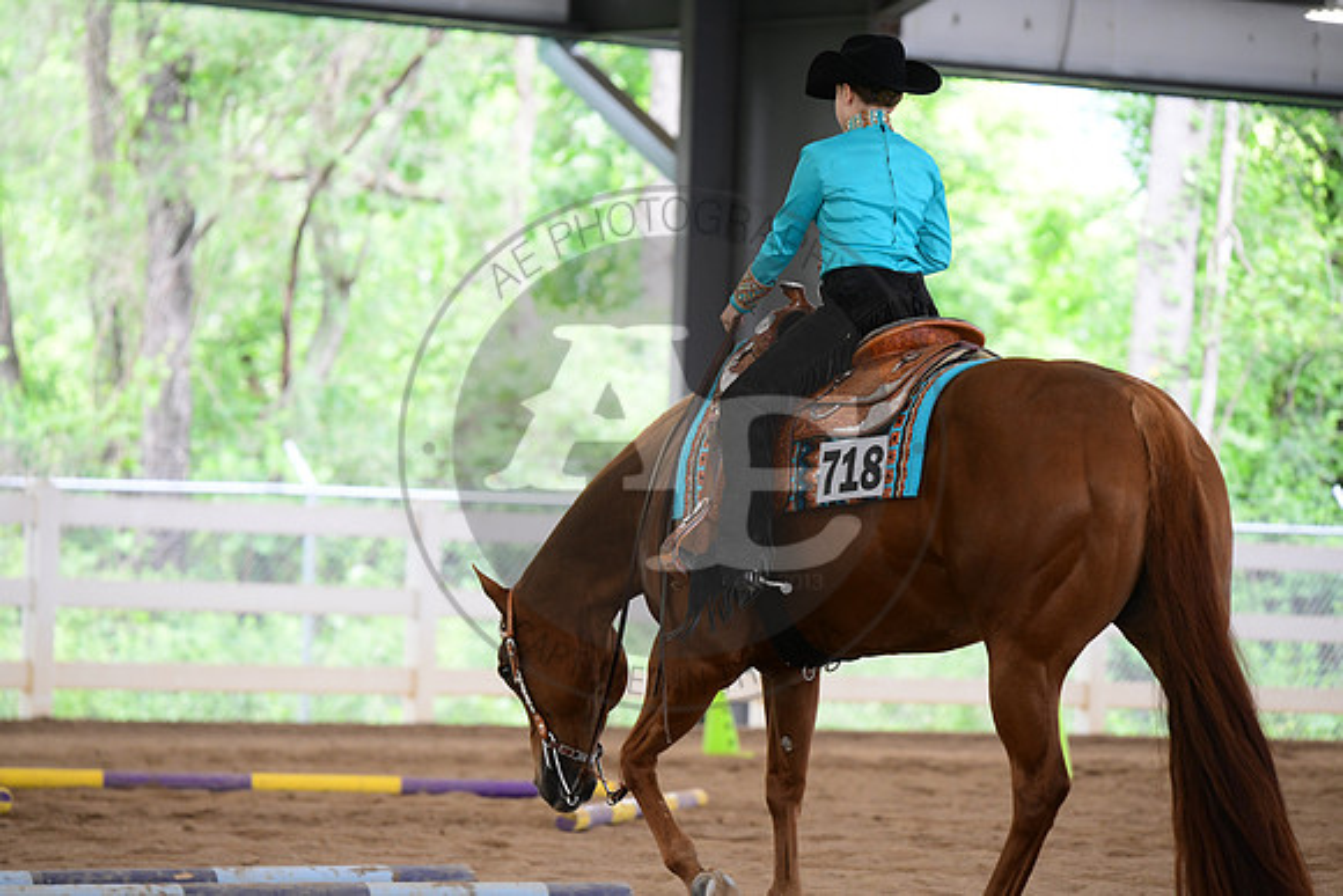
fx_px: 7463
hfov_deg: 10.3
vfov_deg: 6.9
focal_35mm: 200
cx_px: 672
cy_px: 448
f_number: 4.5
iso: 2000
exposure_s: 1/250
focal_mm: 200
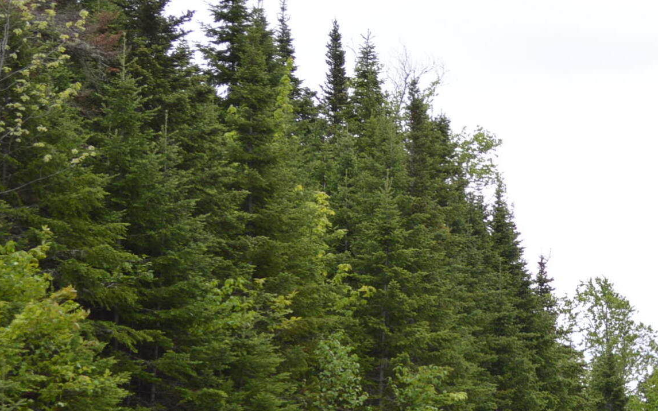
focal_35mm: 160
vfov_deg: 8.1
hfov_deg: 12.8
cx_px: 772
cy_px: 449
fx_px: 2869
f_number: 5.6
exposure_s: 1/200
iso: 100
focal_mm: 40
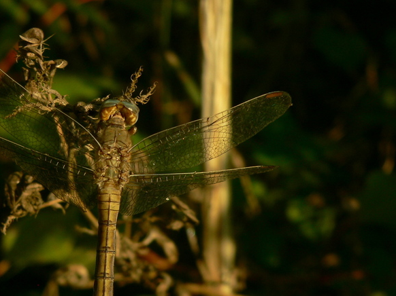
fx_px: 1006
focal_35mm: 88
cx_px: 134
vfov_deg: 16.7
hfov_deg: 22.2
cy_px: 208
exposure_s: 1/500
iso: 80
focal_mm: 9.9
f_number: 4
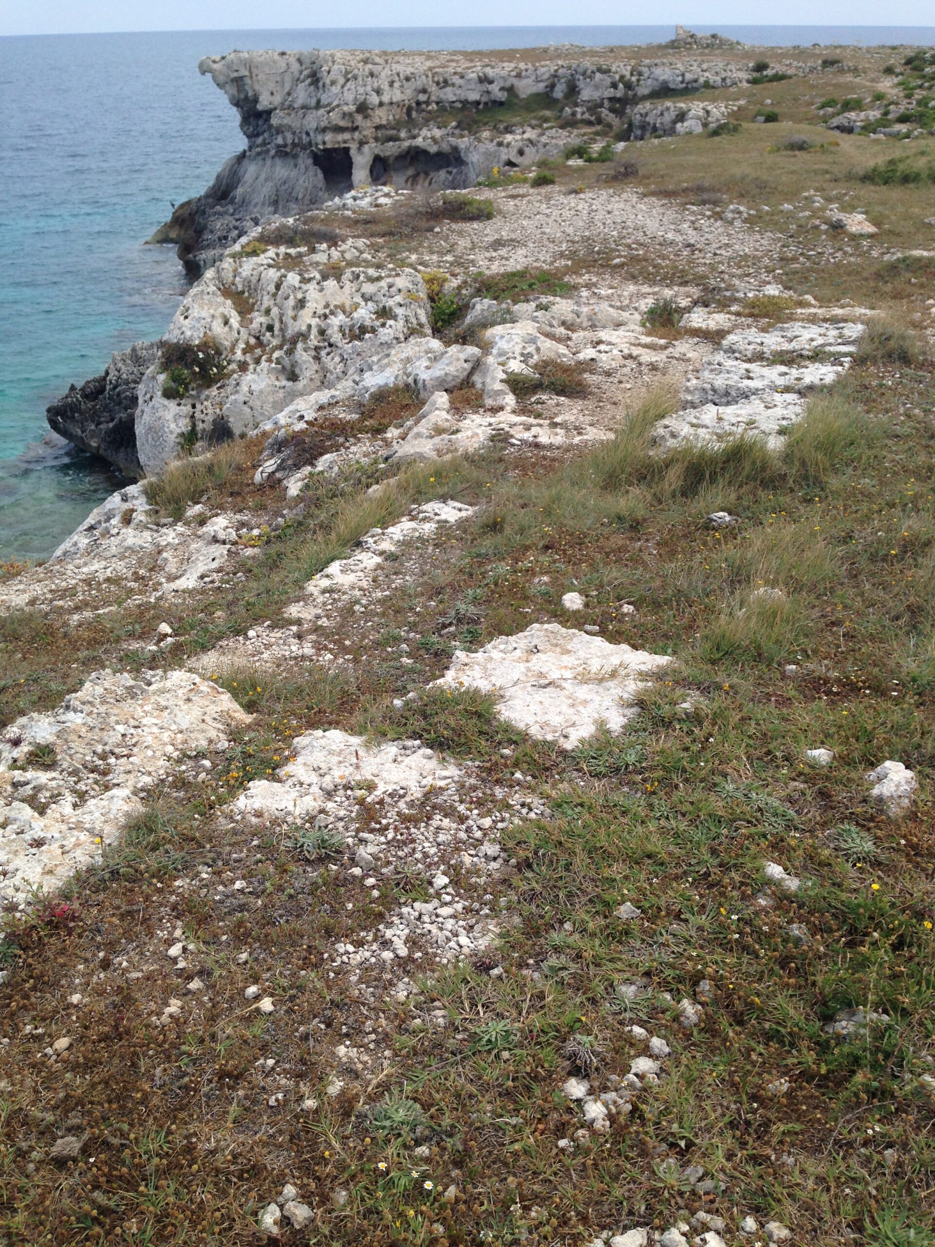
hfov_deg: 42.9
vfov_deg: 55.4
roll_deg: +0.6
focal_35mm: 33
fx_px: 1188
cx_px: 468
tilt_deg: -26.0
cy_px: 624
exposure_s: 1/1748
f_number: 2.4
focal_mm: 4.12
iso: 50
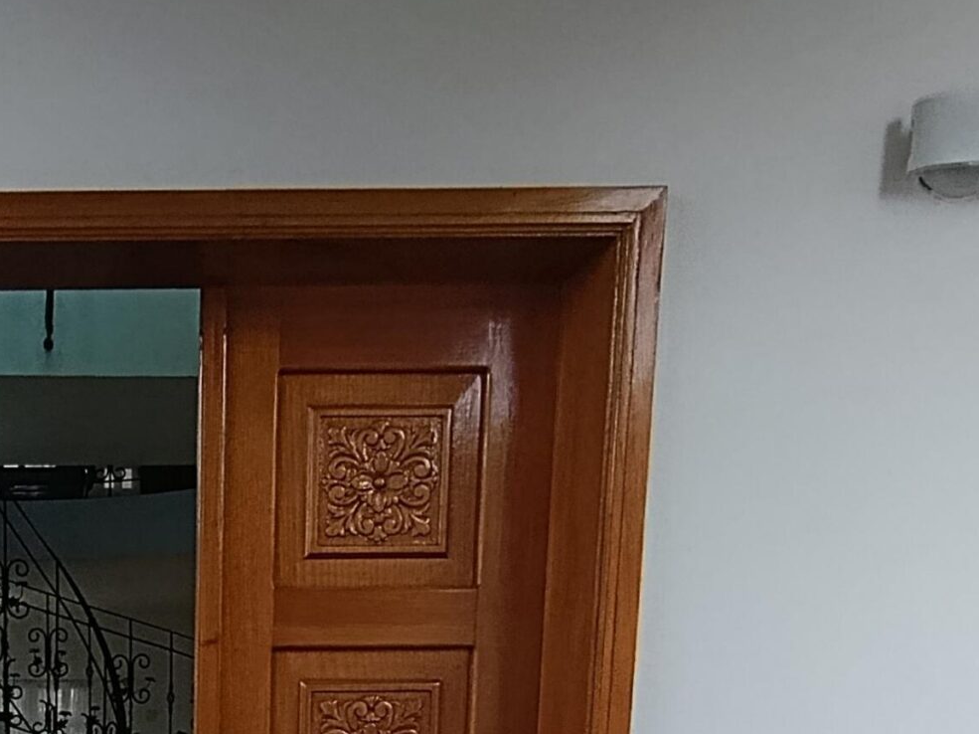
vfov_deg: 30.8
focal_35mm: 39
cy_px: 894
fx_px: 1103
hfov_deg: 42.2
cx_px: 27
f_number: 2.2
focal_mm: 1.65
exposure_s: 1/100
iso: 77
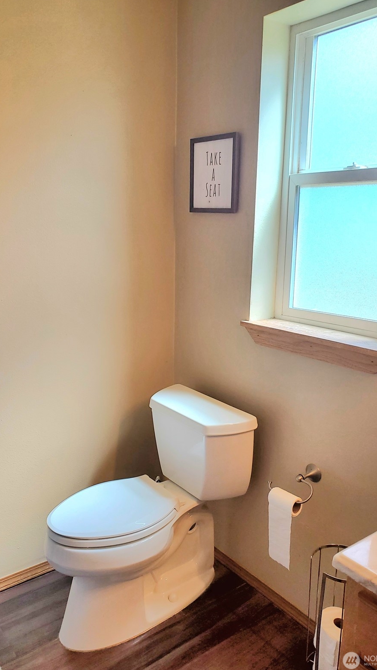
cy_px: 338
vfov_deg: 66.1
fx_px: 515
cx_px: 170
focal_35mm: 29
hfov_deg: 40.1
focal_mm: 4.3
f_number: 2.4
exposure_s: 1/179
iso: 50
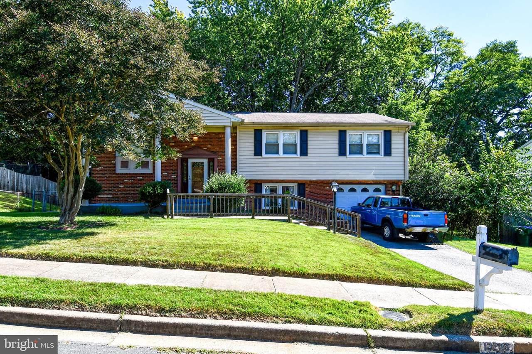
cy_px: 177
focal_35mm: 18
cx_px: 266
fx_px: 266
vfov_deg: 67.3
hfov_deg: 90.0
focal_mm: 12
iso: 125
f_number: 8
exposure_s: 1/250
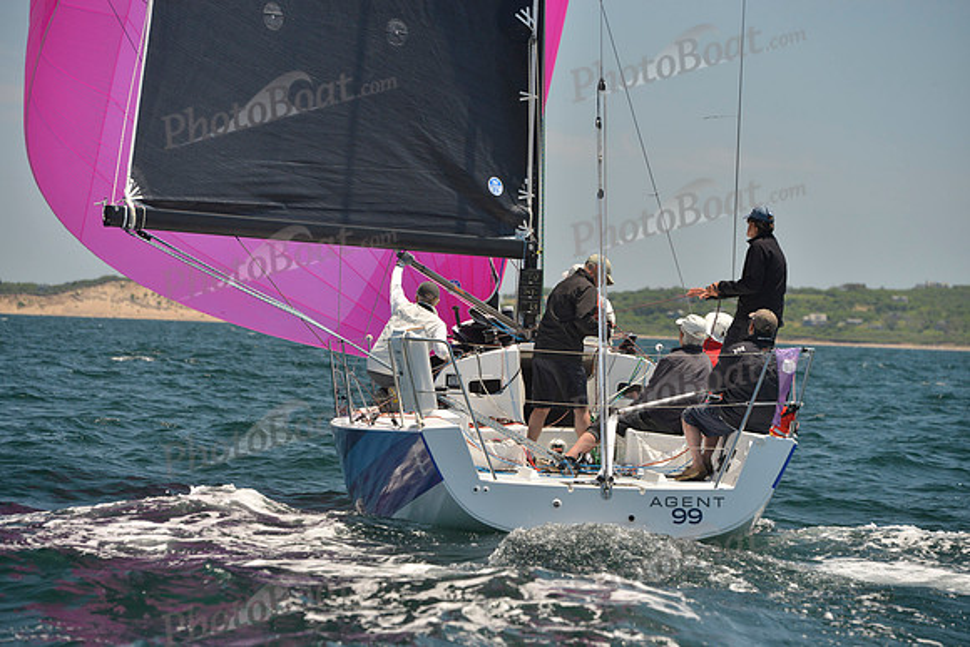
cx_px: 485
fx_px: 4447
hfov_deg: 12.4
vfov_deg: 8.3
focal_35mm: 165
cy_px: 324
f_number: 6.3
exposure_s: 1/800
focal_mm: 165
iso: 400
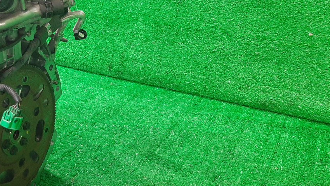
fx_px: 420
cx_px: 51
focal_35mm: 48
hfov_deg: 40.5
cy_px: 85
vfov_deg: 24.9
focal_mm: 3.93
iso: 245
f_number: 1.7
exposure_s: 1/50
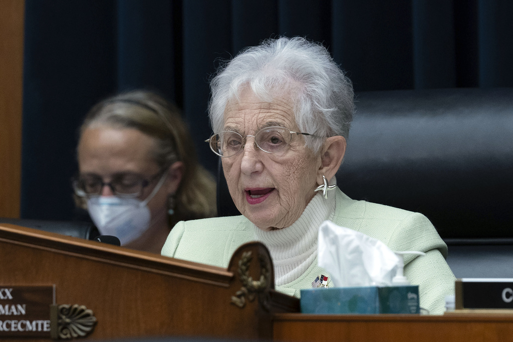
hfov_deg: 10.3
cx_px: 256
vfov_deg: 6.9
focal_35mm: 200
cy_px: 171
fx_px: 2850
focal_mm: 200
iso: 2500
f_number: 5
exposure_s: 1/400
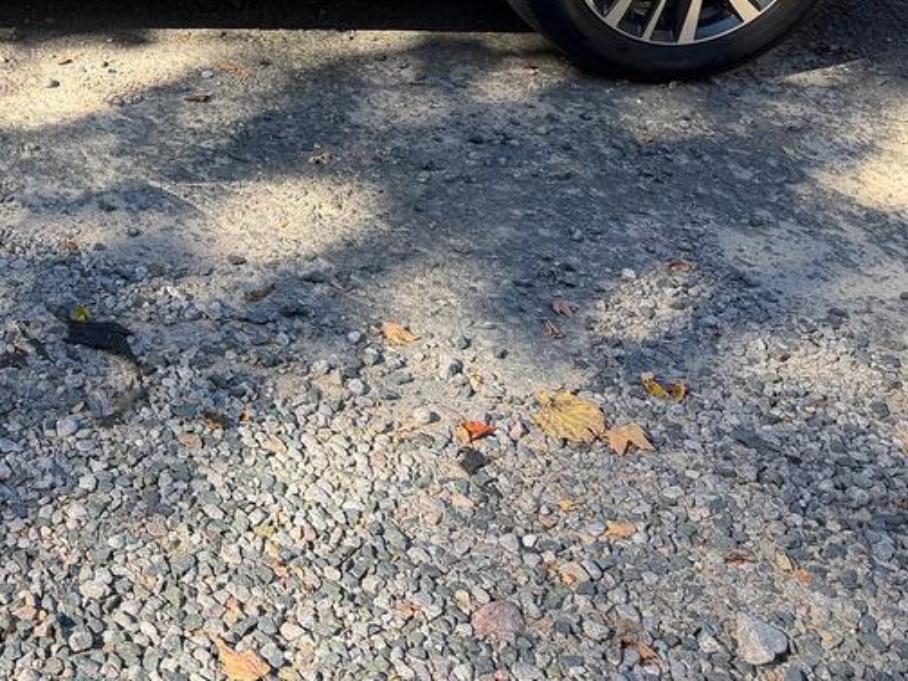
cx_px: -52
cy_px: -97
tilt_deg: -21.0
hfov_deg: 29.1
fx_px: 1600
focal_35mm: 61
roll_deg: -1.2
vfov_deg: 22.5
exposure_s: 1/695
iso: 100
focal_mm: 6.76
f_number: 1.78
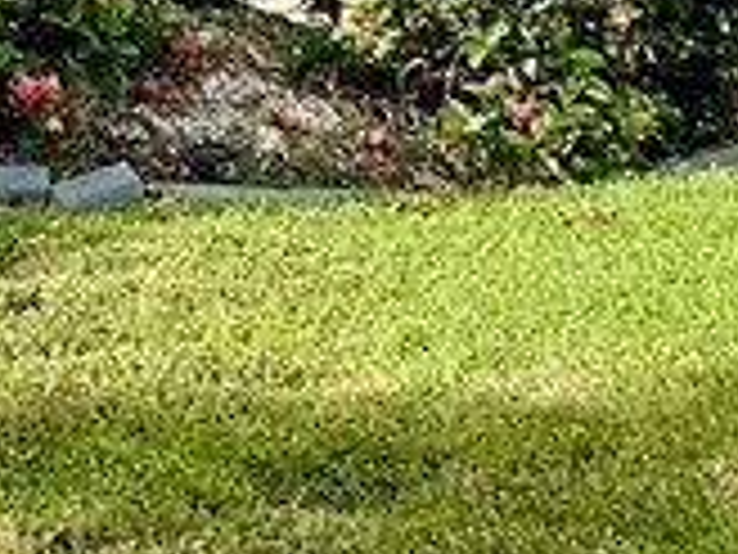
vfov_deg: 7.8
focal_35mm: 181
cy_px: -563
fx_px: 3859
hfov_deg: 10.8
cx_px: -14
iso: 25
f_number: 1.8
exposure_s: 1/2427
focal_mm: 3
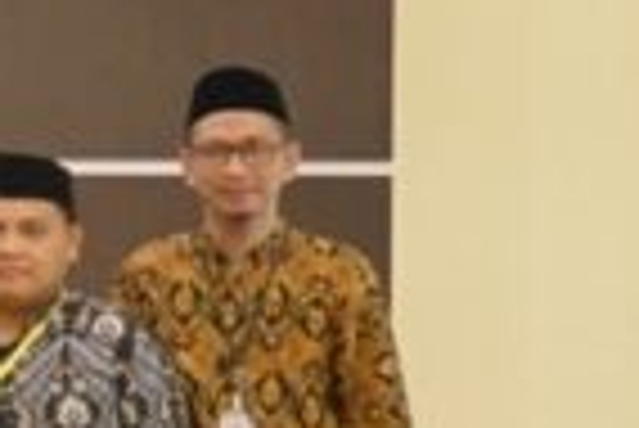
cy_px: 185
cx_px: -1606
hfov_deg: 5.8
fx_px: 5632
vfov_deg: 4.3
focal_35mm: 317
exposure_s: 1/30
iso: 1600
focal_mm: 44
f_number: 4.5
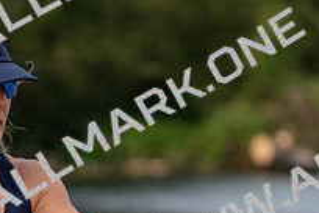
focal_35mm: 732
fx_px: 6486
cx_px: 28
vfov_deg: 1.9
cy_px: 301
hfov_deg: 2.8
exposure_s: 1/1600
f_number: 5.6
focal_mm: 257
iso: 320
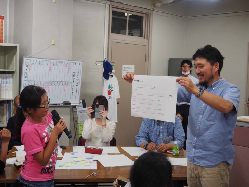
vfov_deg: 32.9
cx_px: 124
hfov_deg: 42.9
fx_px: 317
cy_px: 94
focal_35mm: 44
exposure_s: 1/60
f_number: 4.3
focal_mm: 22
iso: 500
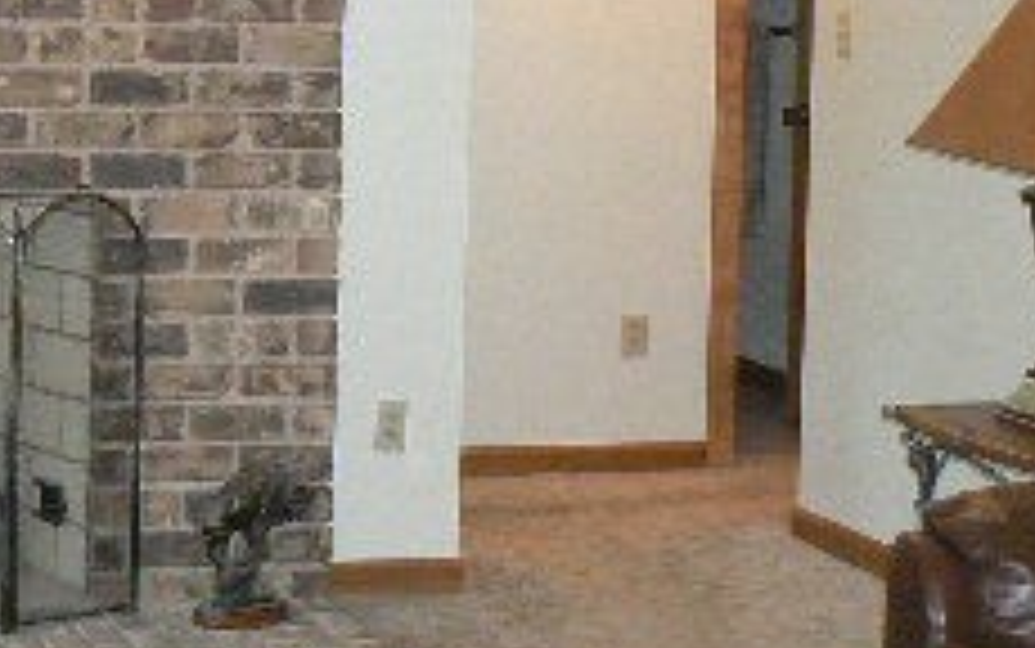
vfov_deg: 12.1
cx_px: -27
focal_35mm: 106
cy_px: -81
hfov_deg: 19.0
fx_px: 2991
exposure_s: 1/30
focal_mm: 6
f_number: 2.8
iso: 320
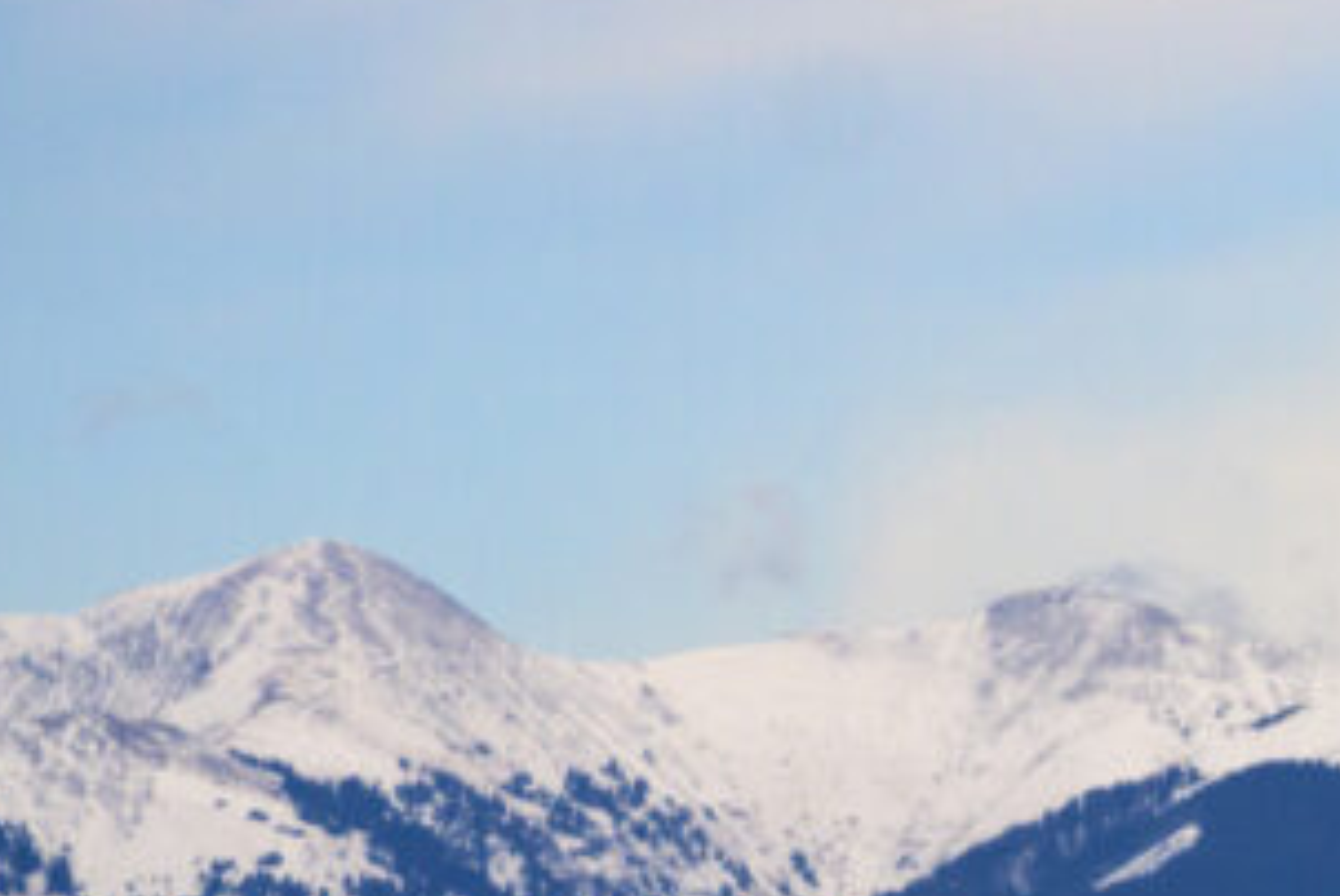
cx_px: 2068
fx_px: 53017
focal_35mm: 1423
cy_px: 1200
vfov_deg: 1.0
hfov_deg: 1.4
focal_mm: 280
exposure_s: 1/1600
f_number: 5.6
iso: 200
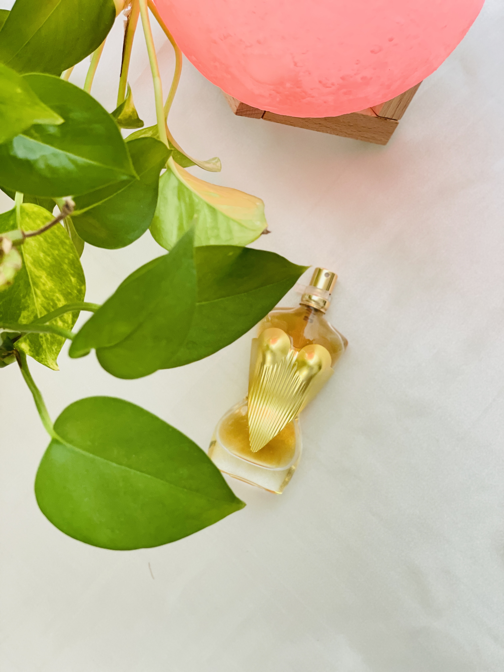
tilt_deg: -85.0
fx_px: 1009
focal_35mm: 52
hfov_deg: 28.0
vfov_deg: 36.8
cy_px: 336
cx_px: 252
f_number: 2
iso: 250
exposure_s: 1/92
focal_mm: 6
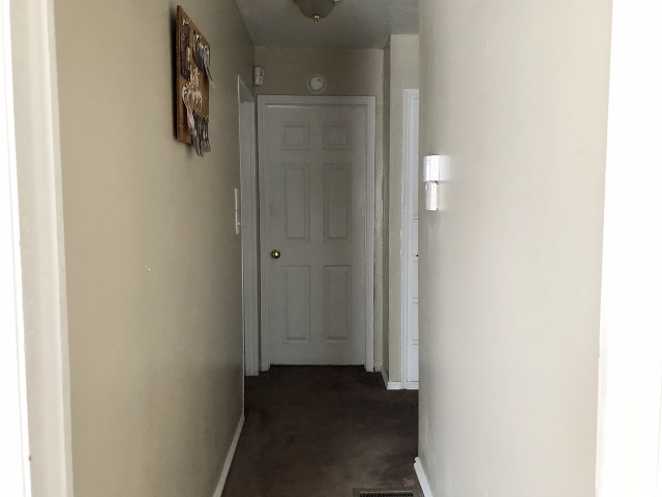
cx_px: 331
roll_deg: -2.3
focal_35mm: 28
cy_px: 248
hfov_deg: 63.4
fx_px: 535
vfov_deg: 49.7
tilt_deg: -5.3
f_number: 1.8
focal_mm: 3.99
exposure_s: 1/15
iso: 80
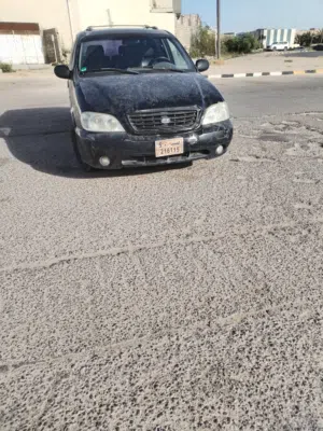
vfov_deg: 67.3
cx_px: 162
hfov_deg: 53.1
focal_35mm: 26
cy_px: 216
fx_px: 323
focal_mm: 4.75
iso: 100
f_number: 1.8
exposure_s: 1/899
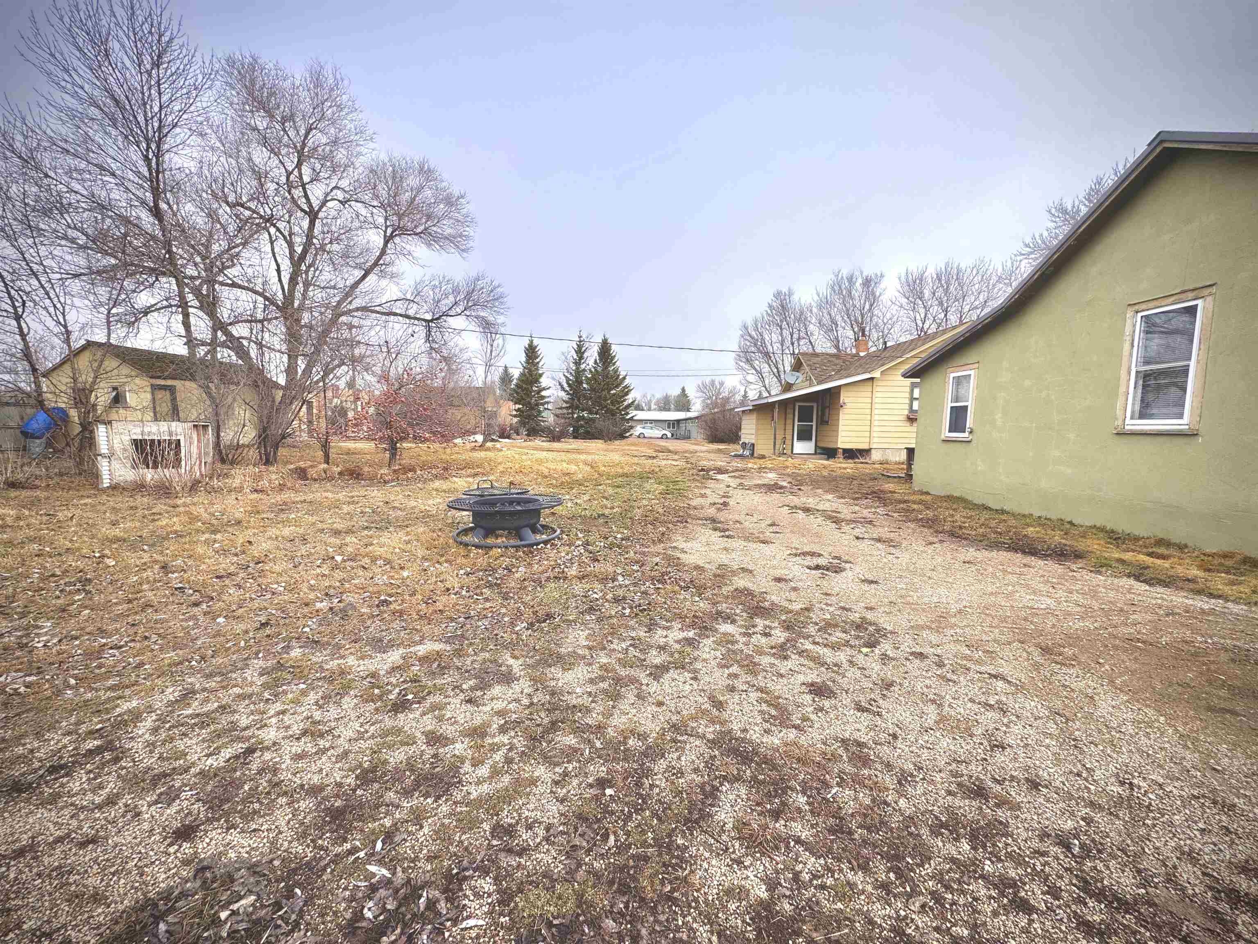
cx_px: 629
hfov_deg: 102.1
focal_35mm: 14
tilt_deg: -4.7
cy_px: 472
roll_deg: -1.2
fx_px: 509
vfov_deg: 85.7
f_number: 2.2
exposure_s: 1/636
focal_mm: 2.22
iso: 40
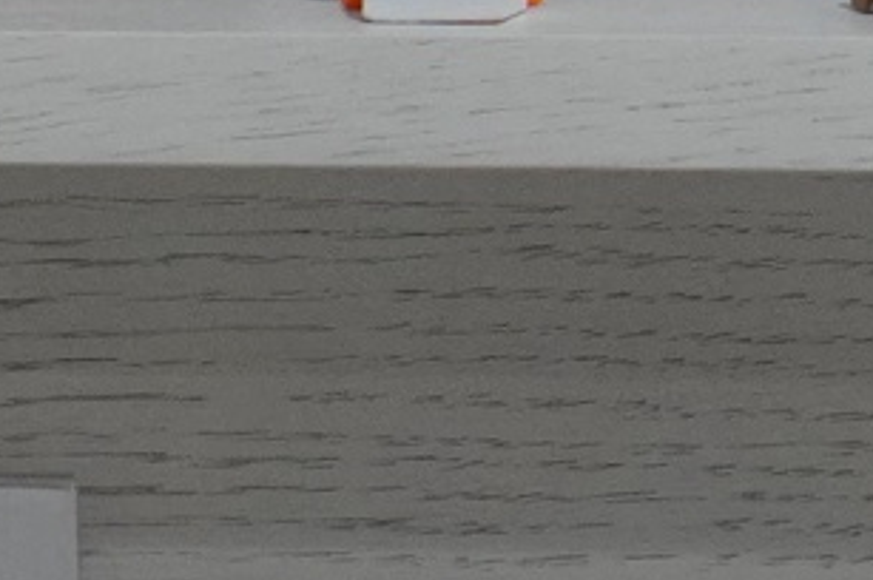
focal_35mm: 411
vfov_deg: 3.3
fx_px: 9954
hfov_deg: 5.0
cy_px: -480
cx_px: 503
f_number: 4
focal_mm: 35
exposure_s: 1/160
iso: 1250
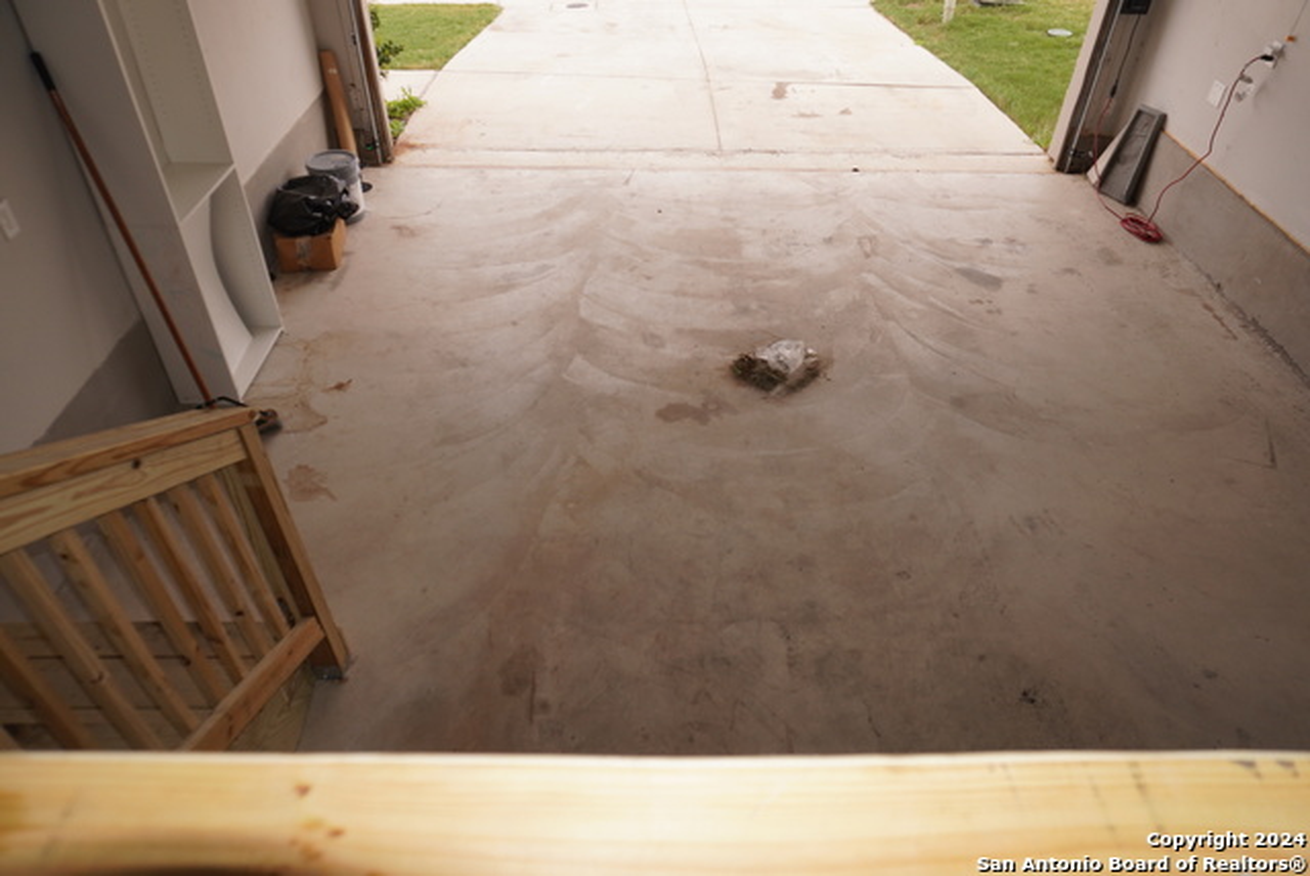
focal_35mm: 24
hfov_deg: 73.7
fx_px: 874
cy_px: 438
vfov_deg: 53.2
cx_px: 655
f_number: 5.6
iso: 160
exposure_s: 1/160
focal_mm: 16
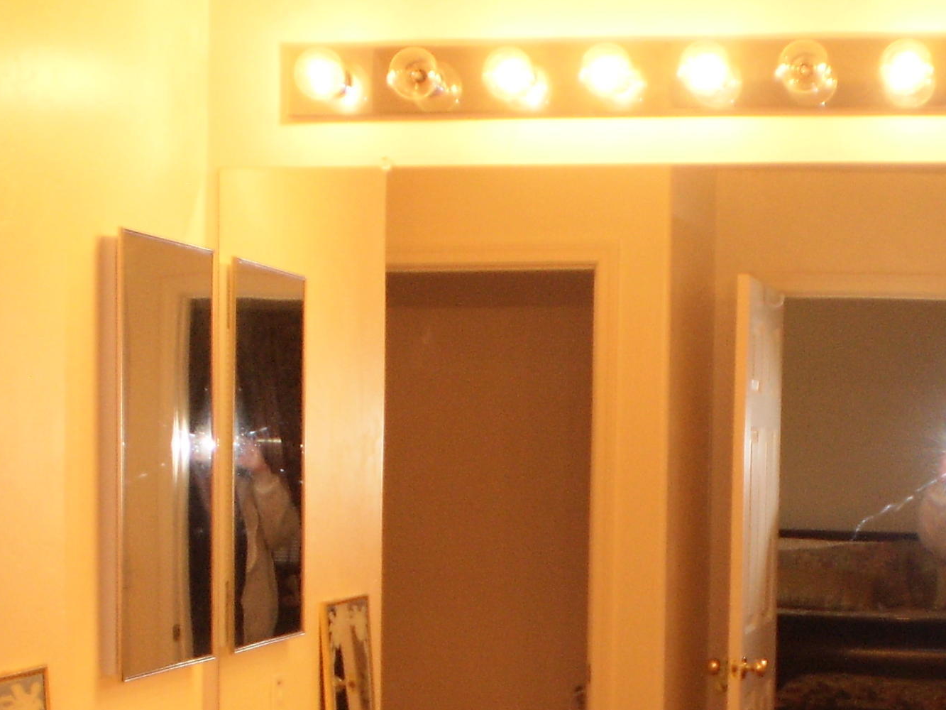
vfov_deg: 18.0
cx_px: 558
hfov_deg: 24.1
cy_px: 628
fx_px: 2214
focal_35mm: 81
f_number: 3.1
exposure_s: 1/30
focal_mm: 6.3
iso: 125
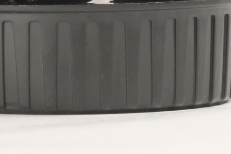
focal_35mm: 435
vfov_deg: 3.1
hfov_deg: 4.7
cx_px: 76
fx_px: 2790
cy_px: -112
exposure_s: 1/60
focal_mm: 60
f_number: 14
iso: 3200
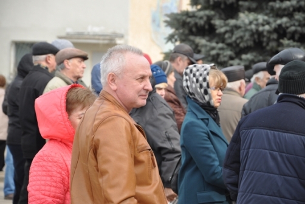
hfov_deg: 13.0
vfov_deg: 8.7
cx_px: 152
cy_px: 102
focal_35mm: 158
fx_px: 1335
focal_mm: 105
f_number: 6.3
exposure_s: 1/200
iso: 200
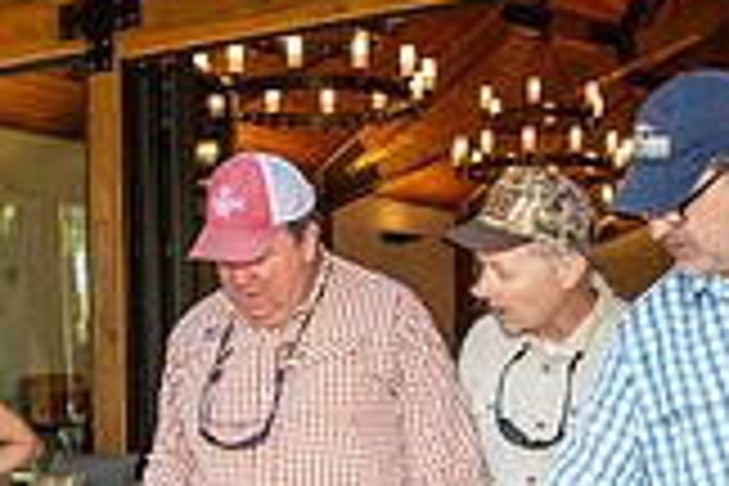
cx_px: 369
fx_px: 1235
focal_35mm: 61
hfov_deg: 32.9
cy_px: 549
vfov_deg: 21.0
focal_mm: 17
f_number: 3.5
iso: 160
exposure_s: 1/125
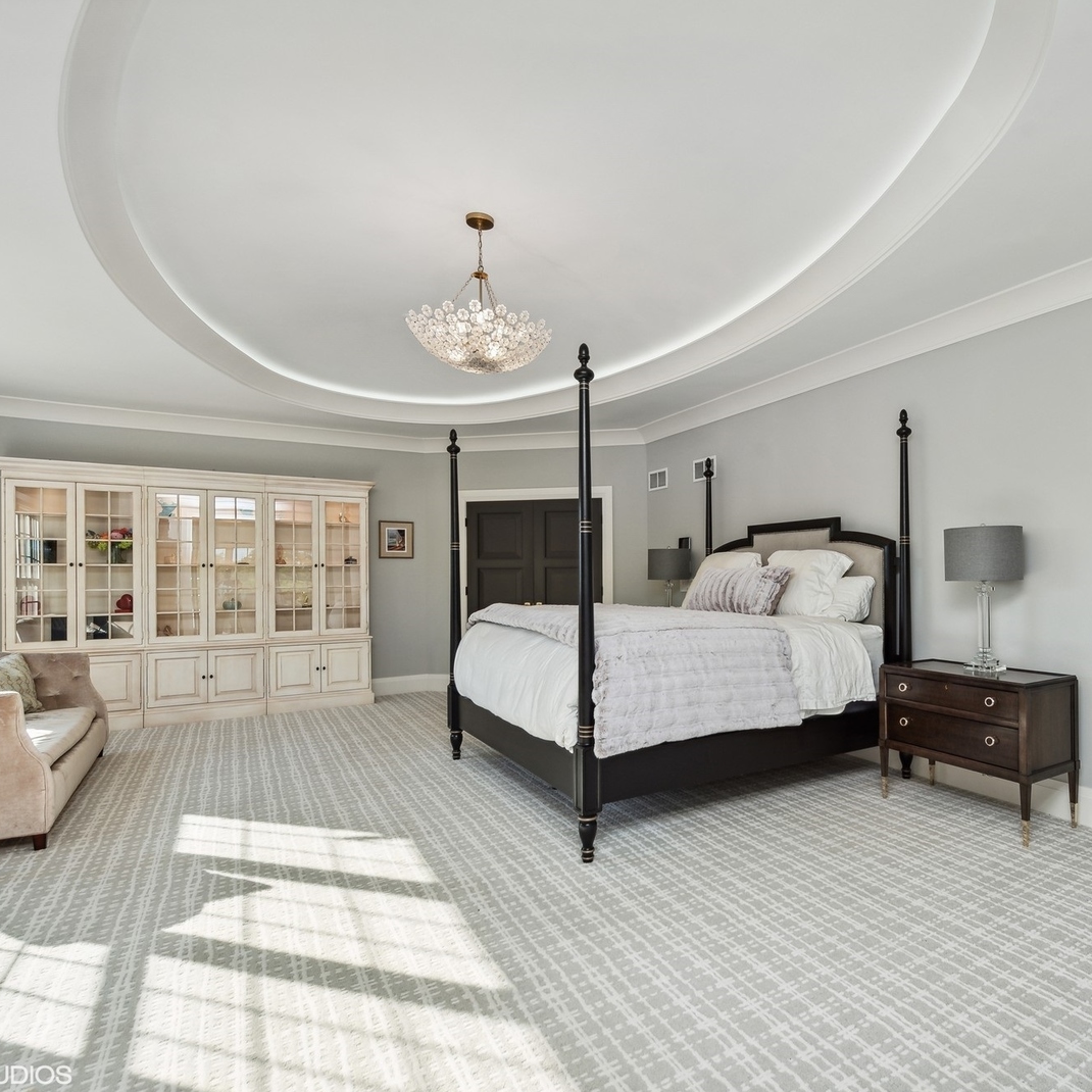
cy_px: 546
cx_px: 686
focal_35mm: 18
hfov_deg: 79.2
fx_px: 642
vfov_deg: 80.7
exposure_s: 1/100
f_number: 8
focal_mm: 14
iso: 200
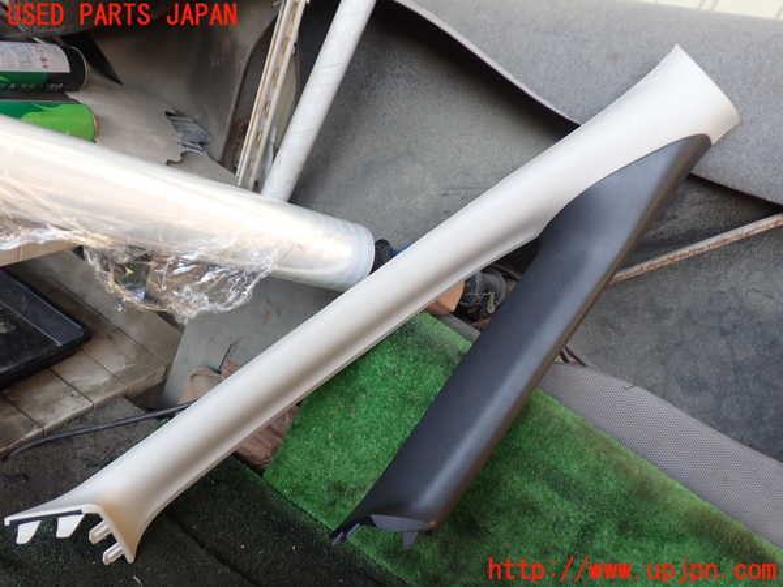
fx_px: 679
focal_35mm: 30
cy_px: 294
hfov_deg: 60.0
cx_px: 392
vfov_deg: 46.8
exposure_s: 1/60
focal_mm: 5.4
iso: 100
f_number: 2.3
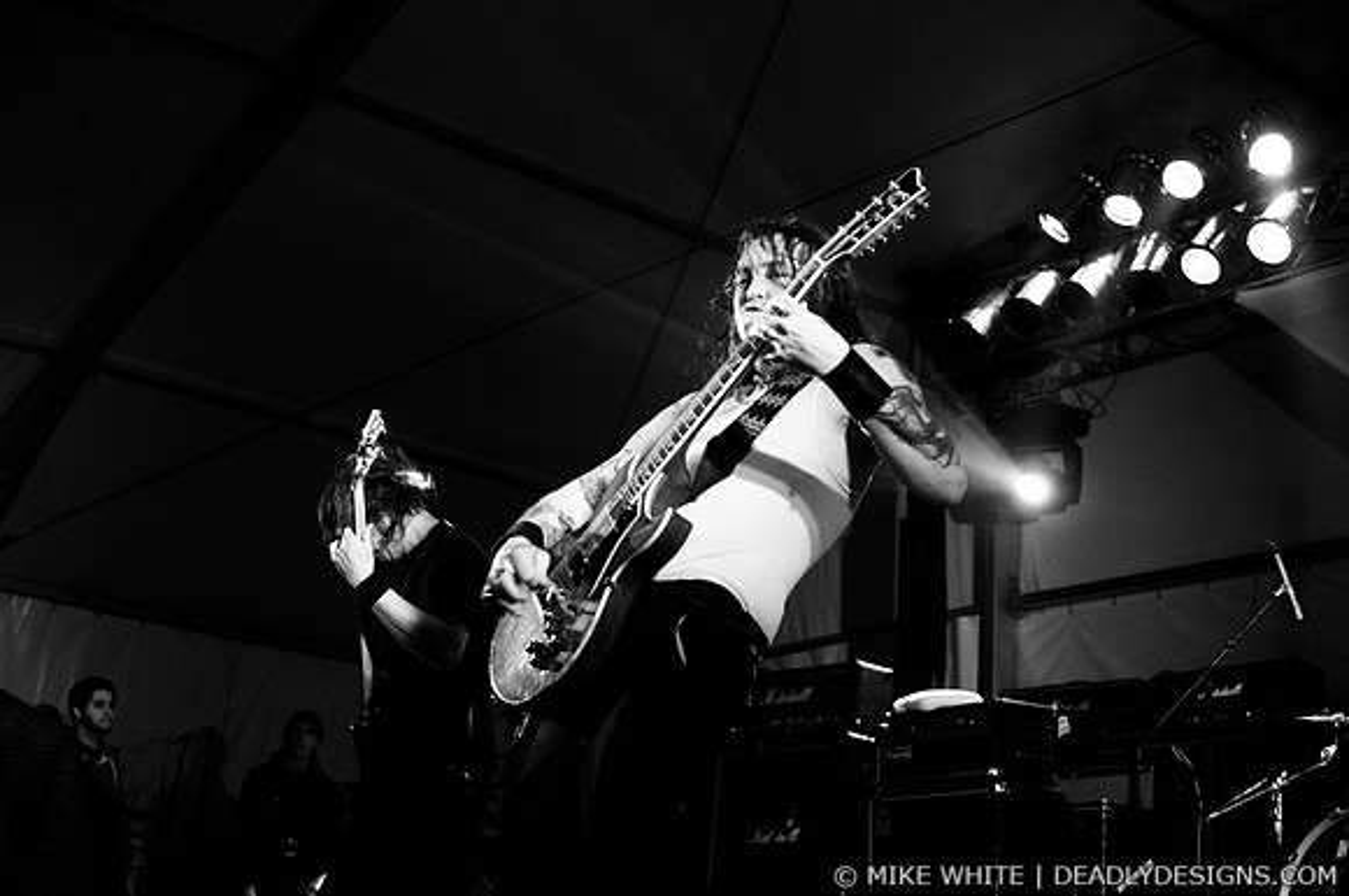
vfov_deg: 25.7
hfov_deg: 37.9
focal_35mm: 52
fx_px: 1965
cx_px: 674
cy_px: 448
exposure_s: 1/200
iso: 800
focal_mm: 35
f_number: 2.8
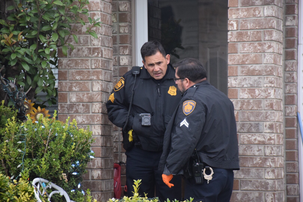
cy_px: 101
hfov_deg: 9.8
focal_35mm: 210
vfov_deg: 6.5
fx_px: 1767
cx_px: 152
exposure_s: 1/500
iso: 2000
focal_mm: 140
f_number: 5.6
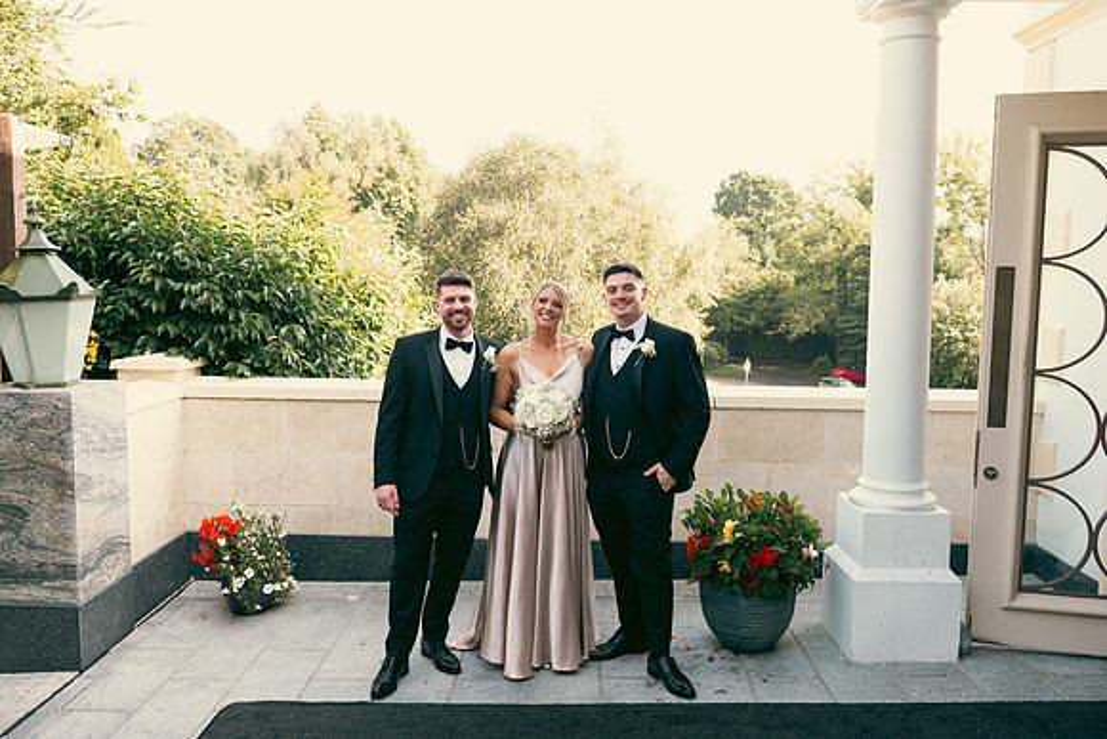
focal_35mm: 29
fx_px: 892
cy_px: 370
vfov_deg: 45.0
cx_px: 554
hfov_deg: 63.6
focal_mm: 29
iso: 320
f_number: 6.3
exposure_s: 1/160
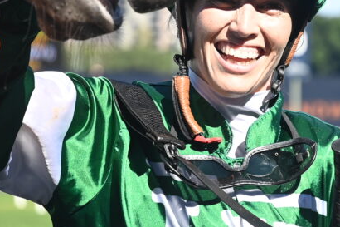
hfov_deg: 6.9
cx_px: 205
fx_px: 2832
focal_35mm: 300
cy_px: 70
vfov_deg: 4.6
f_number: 4
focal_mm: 80
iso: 280
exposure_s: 1/1250
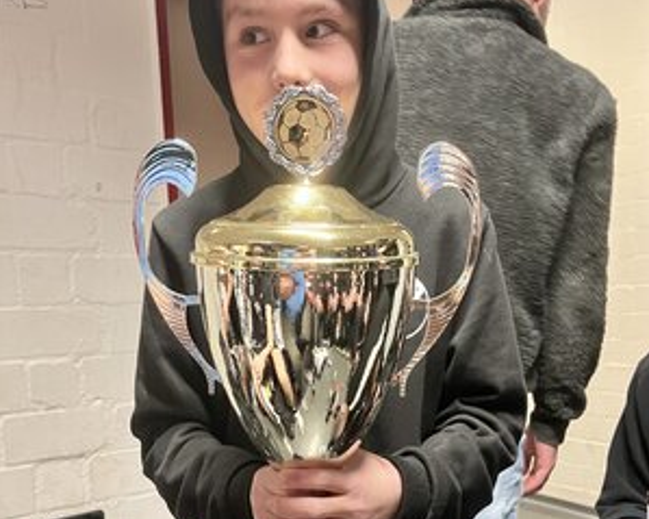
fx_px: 653
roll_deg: +1.4
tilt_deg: -8.3
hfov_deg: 52.9
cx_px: 323
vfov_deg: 42.6
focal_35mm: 34
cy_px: 356
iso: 320
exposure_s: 1/50
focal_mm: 5.1
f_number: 1.6
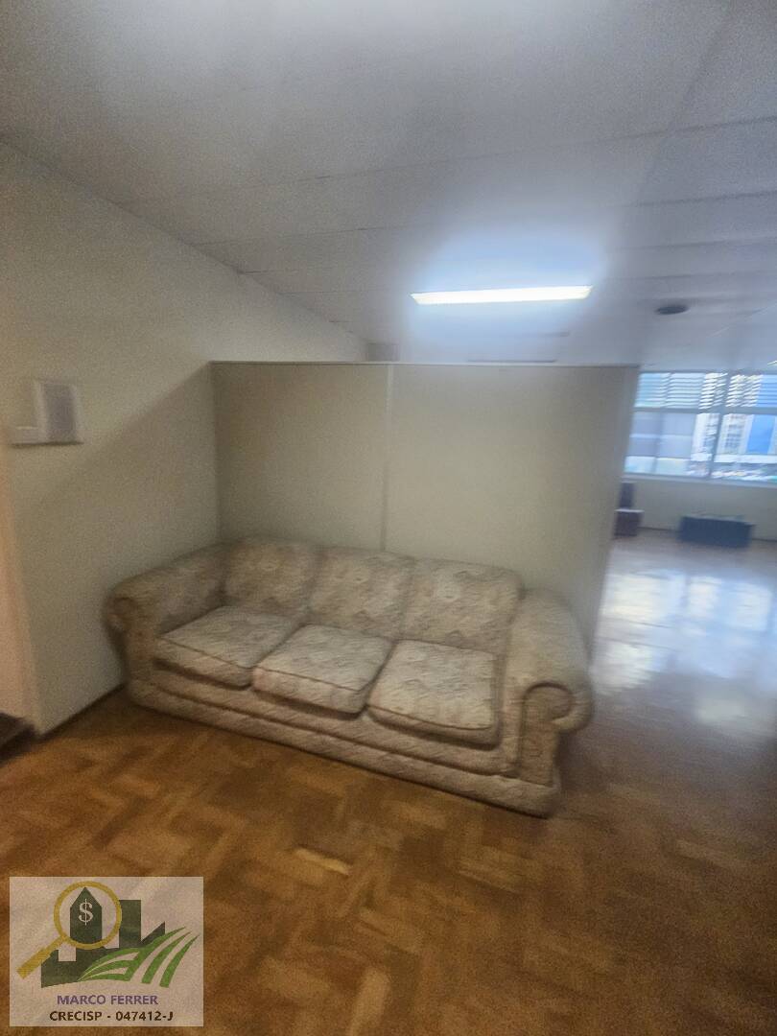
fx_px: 389
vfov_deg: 106.2
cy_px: 518
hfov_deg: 89.9
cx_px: 388
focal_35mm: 13
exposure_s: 1/30
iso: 320
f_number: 2.2
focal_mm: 2.2
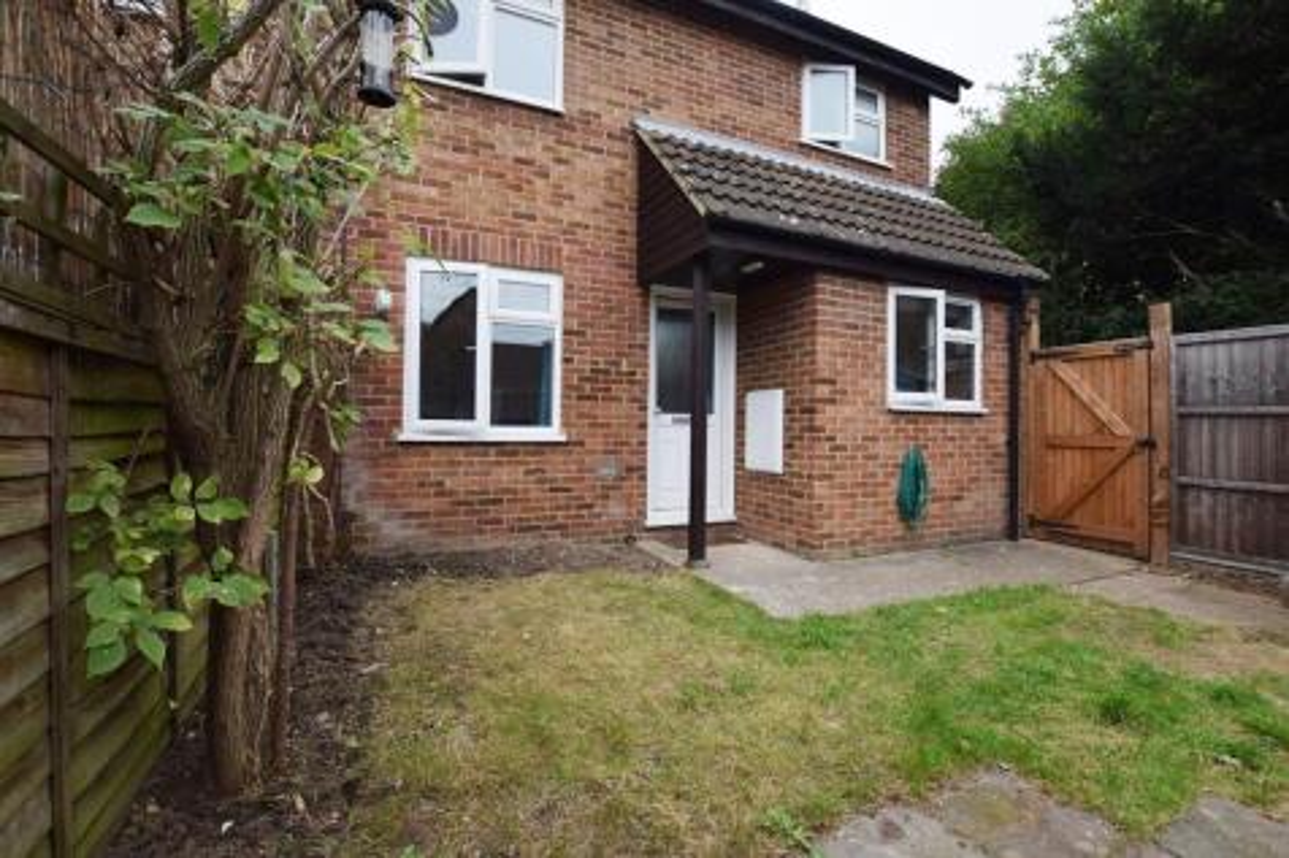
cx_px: 644
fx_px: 537
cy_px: 429
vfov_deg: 77.3
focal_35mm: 15
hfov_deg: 100.4
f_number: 8
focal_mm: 10
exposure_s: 1/250
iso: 400
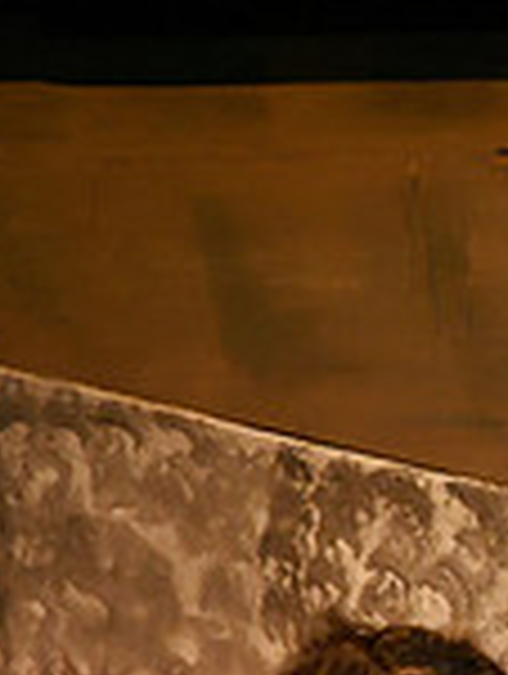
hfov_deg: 0.8
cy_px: 796
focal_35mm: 1854
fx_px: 36175
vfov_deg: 1.1
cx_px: 1236
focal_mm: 500
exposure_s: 1/200
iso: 10000
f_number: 6.3
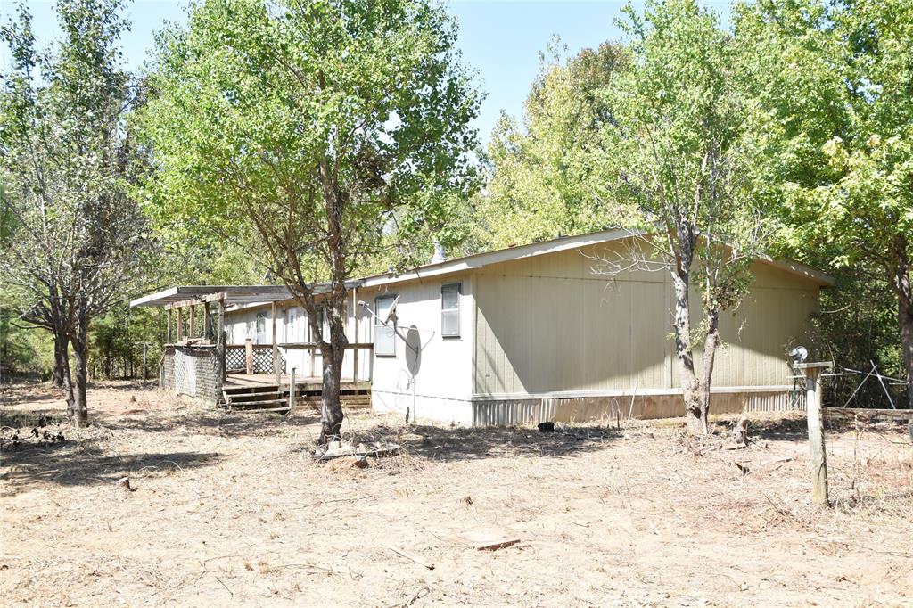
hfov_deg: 57.2
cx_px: 456
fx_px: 837
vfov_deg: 39.9
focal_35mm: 33
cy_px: 304
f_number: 7.1
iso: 160
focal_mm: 22
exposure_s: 1/160
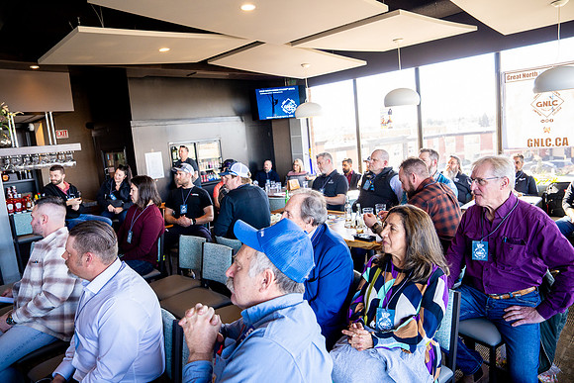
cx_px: 287
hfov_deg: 73.7
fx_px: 383
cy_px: 192
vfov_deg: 53.2
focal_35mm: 24
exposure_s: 1/200
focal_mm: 24
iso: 1250
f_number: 4
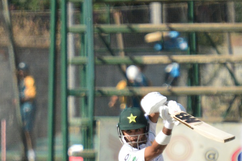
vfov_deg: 0.8
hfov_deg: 1.2
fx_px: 11670
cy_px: 161
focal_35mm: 1737
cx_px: 119
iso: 1600
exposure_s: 1/3200
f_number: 6.3
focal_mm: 500
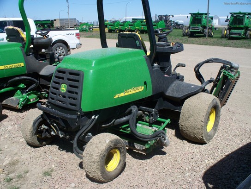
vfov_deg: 39.7
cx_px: 126
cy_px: 94
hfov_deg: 51.4
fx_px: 261
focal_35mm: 36
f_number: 5
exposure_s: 1/320
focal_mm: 7.54
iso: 64
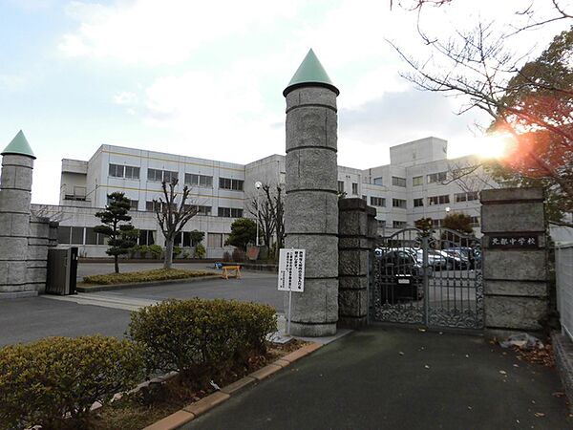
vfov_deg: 56.8
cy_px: 215
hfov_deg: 71.6
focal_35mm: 24
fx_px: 397
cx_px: 286
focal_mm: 4.3
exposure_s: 1/640
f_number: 3.1
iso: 100
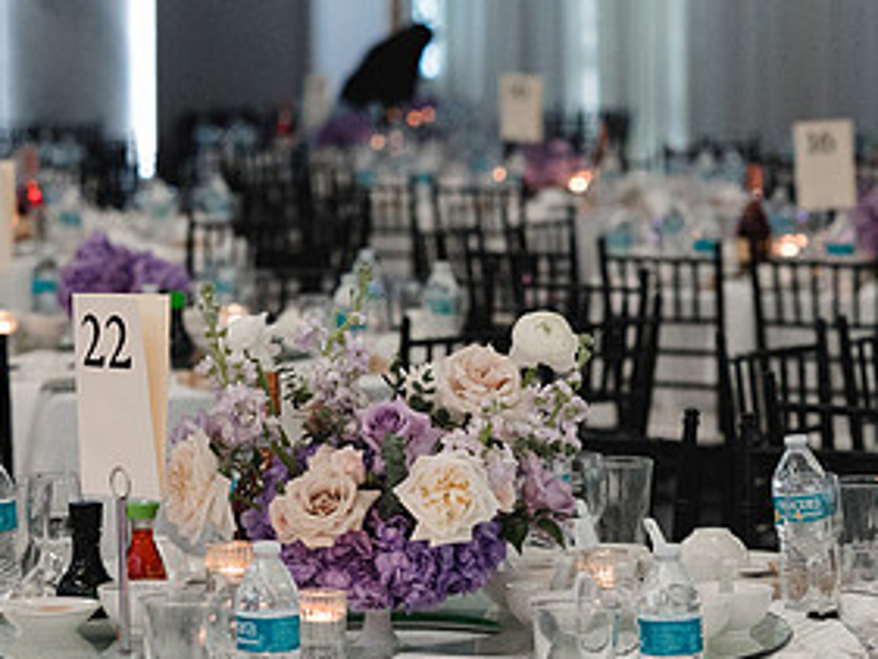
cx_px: 491
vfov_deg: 8.7
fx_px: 4339
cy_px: 453
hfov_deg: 11.6
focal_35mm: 171
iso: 6400
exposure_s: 1/250
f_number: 4
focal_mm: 85
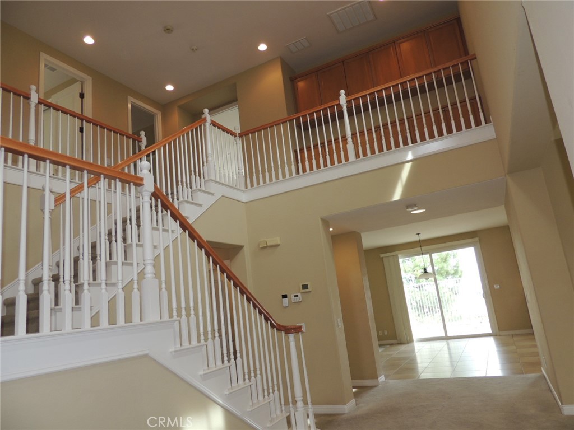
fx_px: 398
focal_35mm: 24
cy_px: 215
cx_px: 287
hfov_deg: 71.6
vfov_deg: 56.8
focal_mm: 4.3
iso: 100
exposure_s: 1/60
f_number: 3
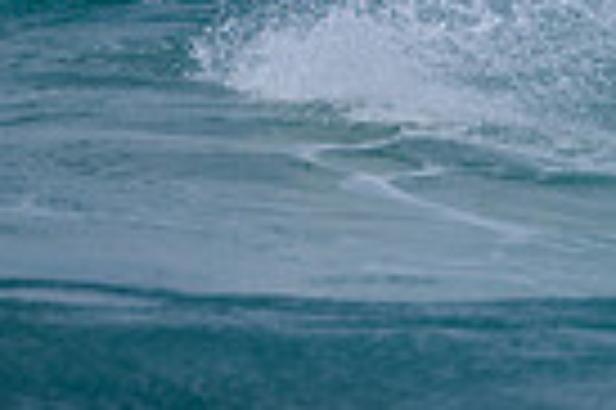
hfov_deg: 0.8
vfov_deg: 0.5
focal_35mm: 2599
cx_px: 1125
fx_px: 44418
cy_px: 113
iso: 110
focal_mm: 500
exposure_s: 1/2000
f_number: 5.6
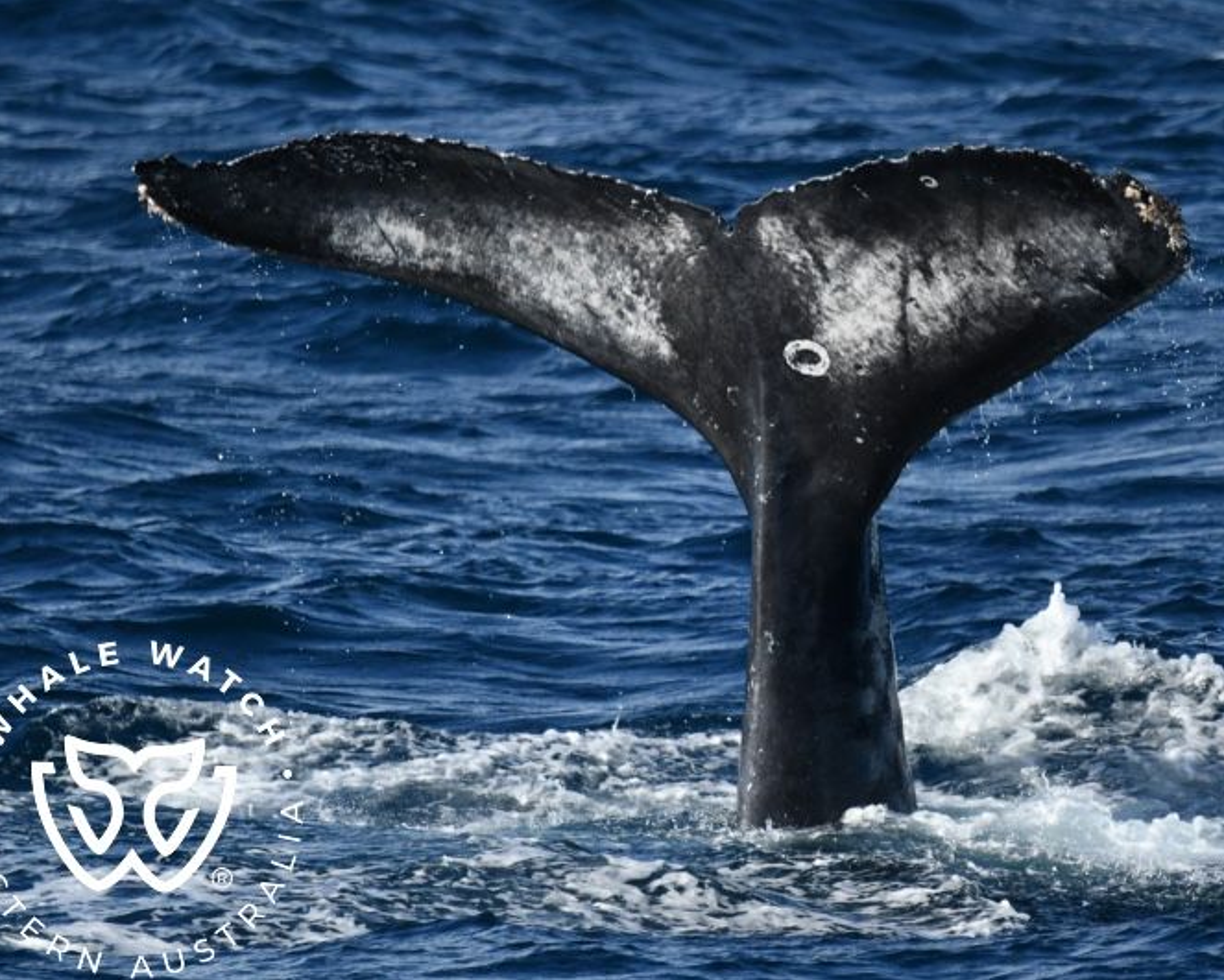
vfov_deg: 2.3
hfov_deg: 2.8
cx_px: 694
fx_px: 24608
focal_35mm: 679
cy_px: 490
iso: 1600
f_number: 6.3
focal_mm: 600
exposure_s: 1/8000
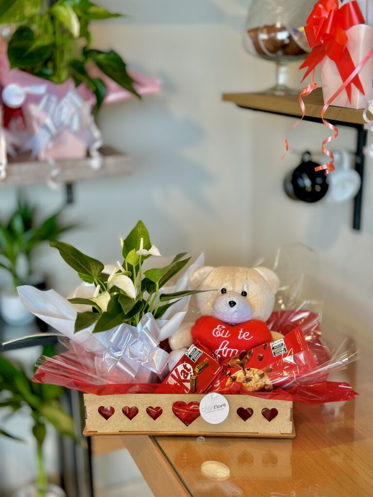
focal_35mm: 48
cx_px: 186
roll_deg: +1.1
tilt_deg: -16.4
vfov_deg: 39.7
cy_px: 248
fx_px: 690
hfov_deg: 30.3
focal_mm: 6.86
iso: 100
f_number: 1.78
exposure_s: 1/120
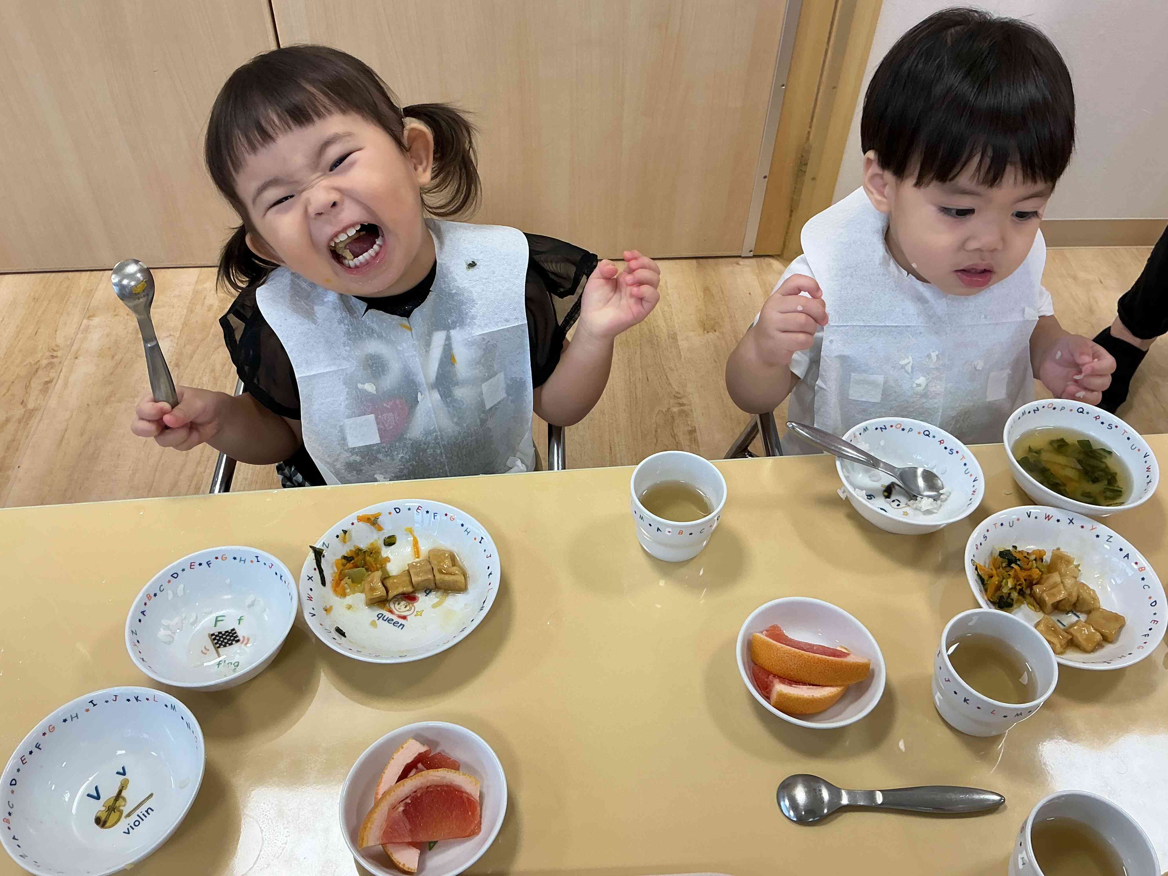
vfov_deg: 48.2
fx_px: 979
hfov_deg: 61.7
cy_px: 438
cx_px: 584
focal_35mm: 29
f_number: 1.8
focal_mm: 3
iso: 50
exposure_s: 1/120
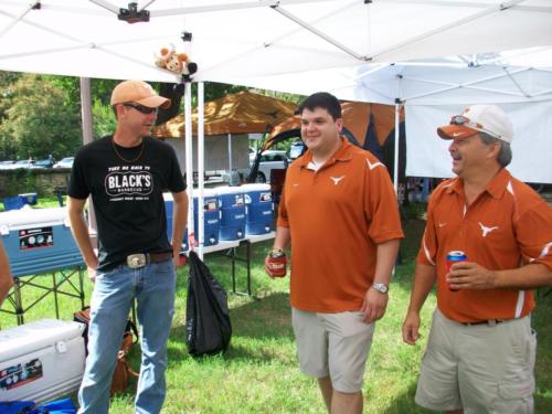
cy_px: 207
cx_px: 276
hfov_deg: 56.8
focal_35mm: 32
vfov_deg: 44.2
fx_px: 510
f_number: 2.8
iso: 64
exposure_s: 1/320
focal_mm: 5.7
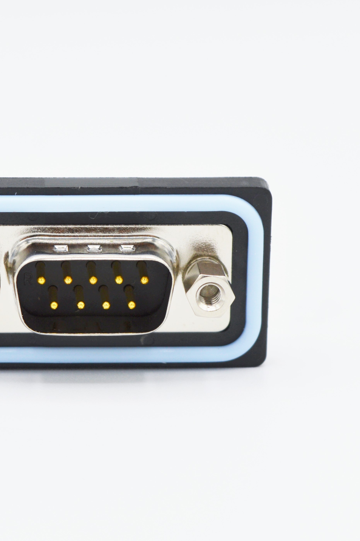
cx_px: 92
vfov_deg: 18.1
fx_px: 1695
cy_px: 270
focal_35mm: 113
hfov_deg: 12.1
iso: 100
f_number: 8
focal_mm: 50
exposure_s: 1/250
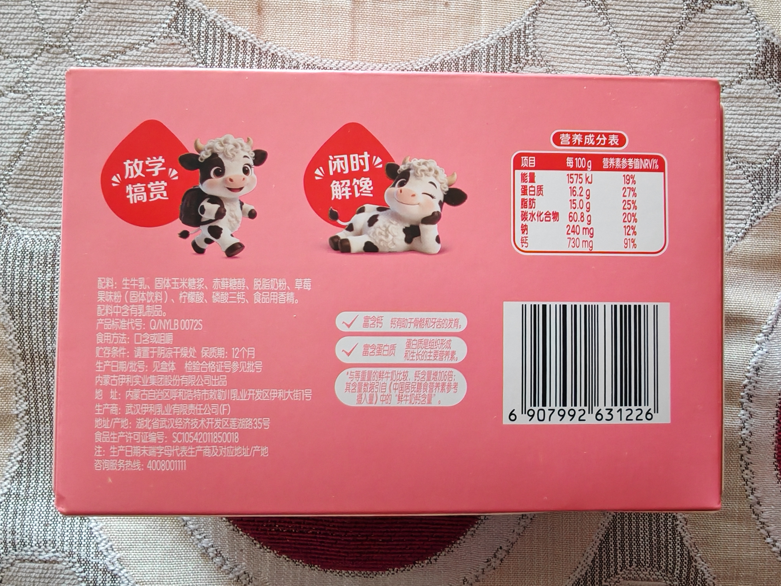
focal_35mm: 26
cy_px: 293
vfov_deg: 53.1
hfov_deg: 67.3
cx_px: 390
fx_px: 587
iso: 250
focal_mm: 1.96
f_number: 2.2
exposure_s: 1/100
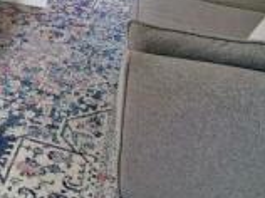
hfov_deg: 34.6
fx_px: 367
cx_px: -23
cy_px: -76
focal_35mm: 48
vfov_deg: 25.0
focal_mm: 2.2
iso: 64
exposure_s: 1/100
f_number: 2.2
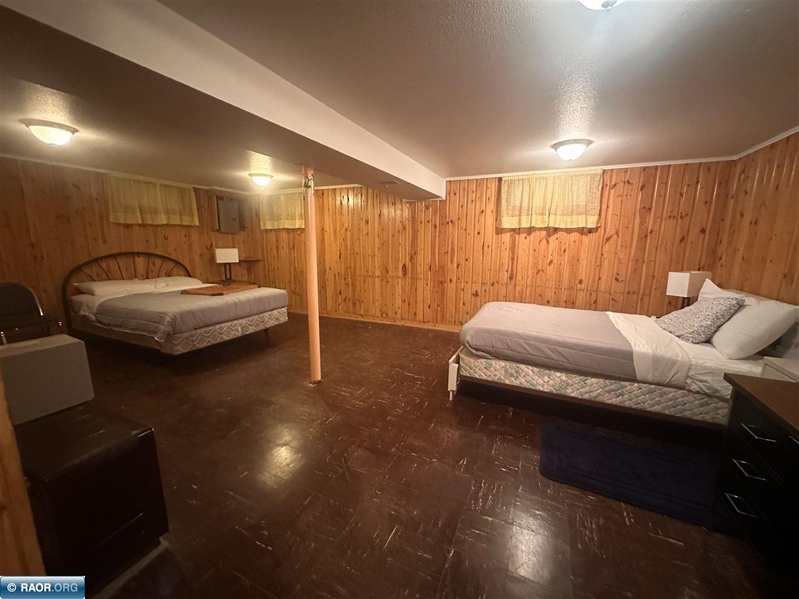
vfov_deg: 85.7
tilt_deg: -10.0
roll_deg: -1.1
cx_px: 400
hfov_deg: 102.1
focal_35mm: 14
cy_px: 300
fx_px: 323
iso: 1000
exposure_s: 1/40
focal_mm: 2.22
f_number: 2.2
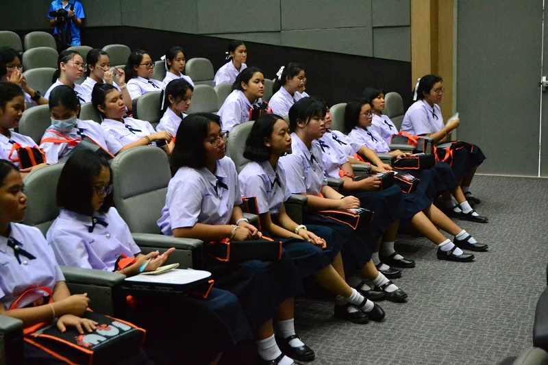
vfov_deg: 25.0
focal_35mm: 54
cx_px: 274
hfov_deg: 36.9
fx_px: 822
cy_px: 182
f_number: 5
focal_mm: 36
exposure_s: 1/80
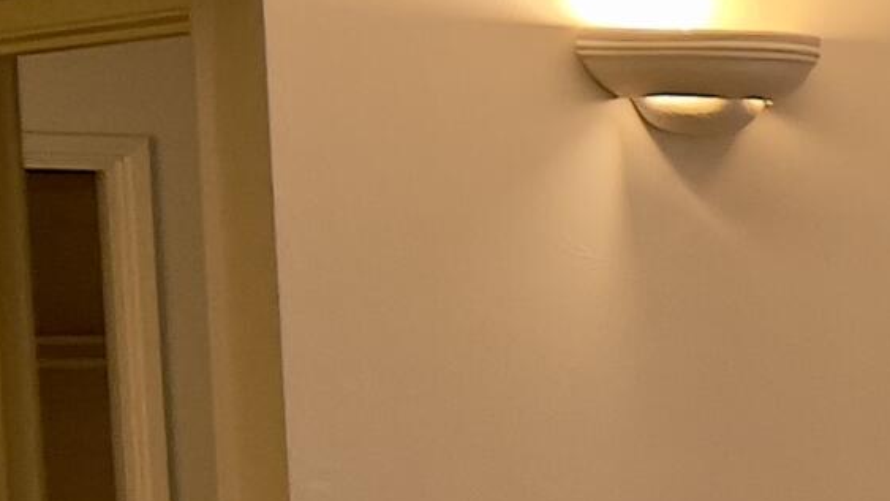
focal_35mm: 151
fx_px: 3564
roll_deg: +0.4
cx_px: 2310
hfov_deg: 11.2
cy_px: 582
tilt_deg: -5.0
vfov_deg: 8.0
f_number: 1.5
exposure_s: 1/60
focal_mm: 5.7
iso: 80
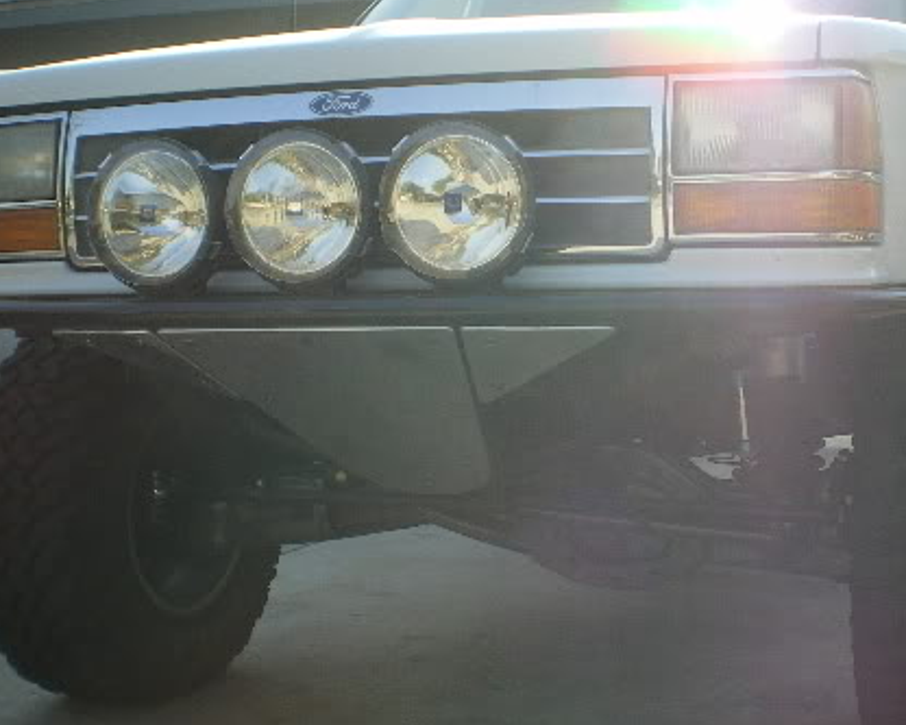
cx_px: 645
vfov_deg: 28.1
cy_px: 366
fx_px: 1448
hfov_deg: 34.2
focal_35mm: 54
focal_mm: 6.3
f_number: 4.6
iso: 50
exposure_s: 1/160
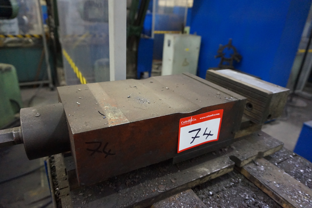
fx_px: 208
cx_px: 156
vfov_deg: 53.1
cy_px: 104
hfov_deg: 73.8
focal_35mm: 24
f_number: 3.5
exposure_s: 1/30
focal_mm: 16
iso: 3200
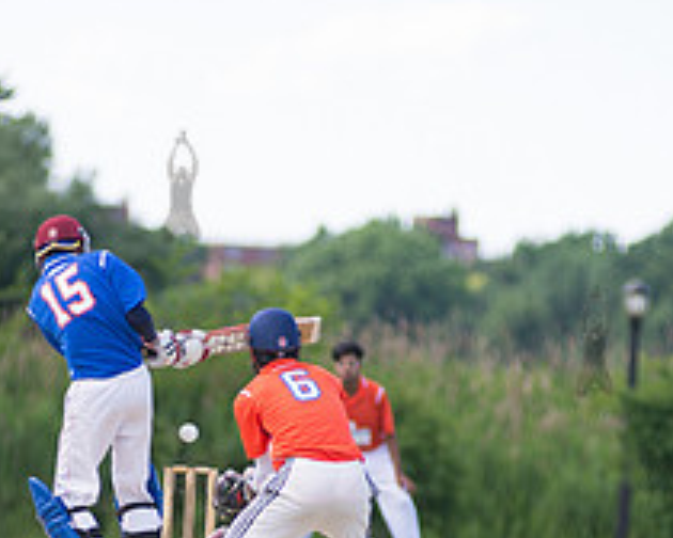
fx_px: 9561
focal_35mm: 480
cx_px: 179
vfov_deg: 3.2
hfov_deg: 4.0
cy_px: 495
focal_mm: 185
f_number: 2.8
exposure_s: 1/800
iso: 200
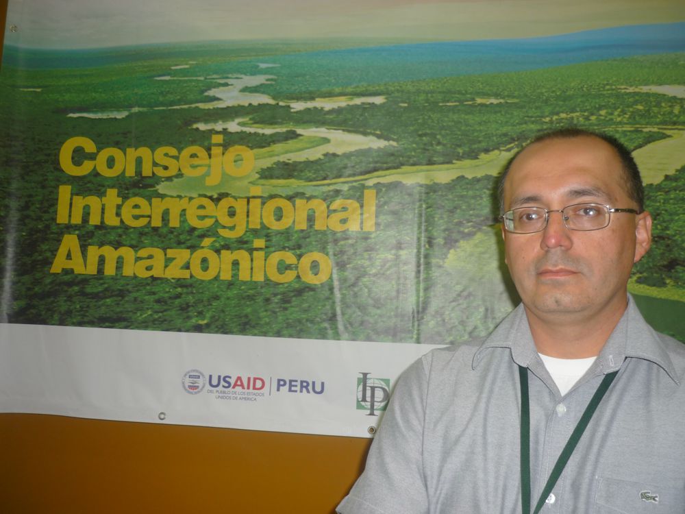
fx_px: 653
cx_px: 342
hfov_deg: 55.4
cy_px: 257
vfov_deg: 42.9
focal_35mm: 33
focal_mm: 5.5
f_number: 2.8
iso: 100
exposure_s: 1/30
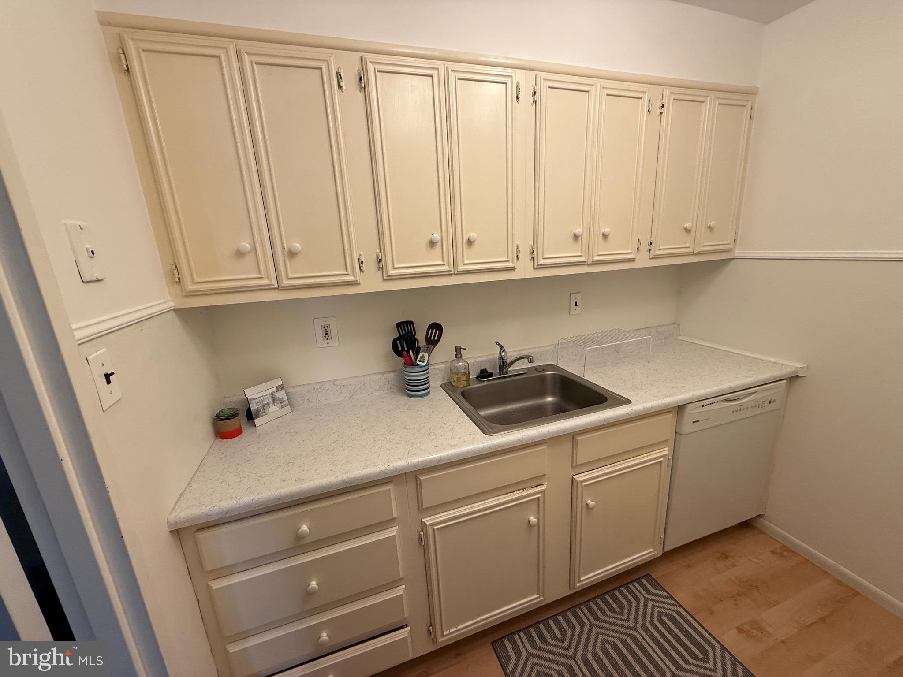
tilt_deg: -14.2
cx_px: 452
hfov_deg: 102.1
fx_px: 365
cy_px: 338
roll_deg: +3.0
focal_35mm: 14
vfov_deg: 85.7
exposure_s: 1/120
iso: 160
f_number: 2.2
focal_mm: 2.22
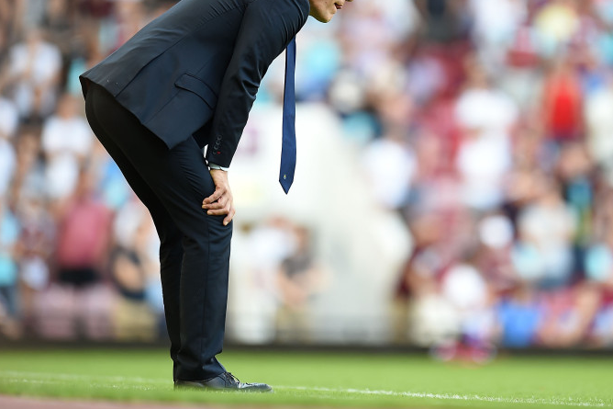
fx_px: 9209
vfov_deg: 2.5
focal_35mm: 541
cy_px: 146
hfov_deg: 3.8
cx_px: 403
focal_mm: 400
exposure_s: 1/400
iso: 500
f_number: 2.8
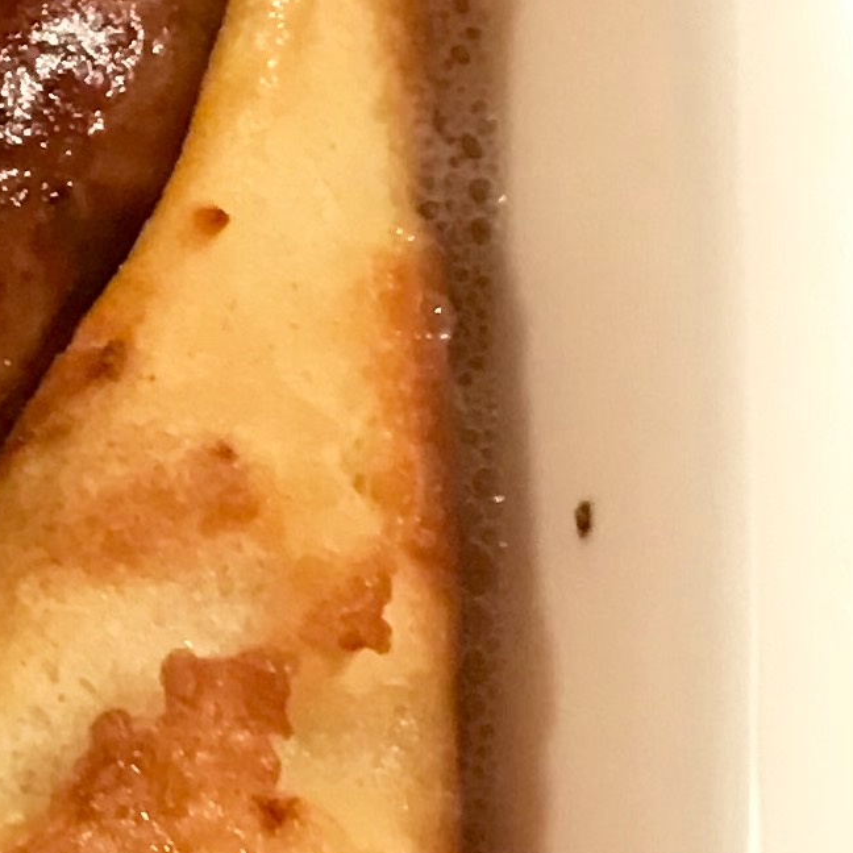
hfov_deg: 10.1
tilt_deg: -75.3
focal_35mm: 154
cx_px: -1119
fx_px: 4293
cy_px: 136
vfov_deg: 11.3
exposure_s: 1/14
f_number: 1.8
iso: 100
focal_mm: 3.99
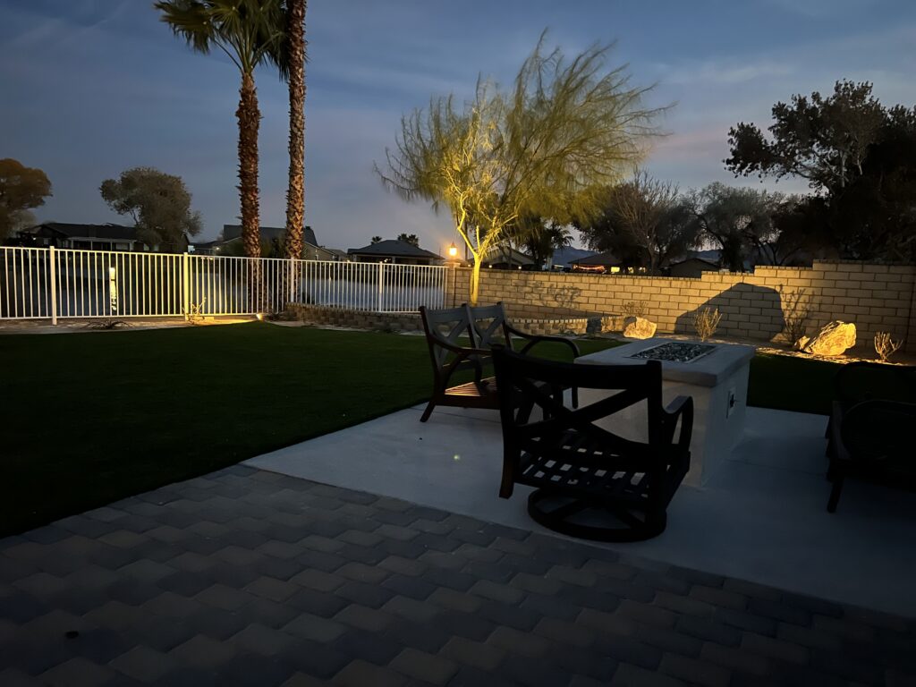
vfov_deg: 53.1
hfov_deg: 67.3
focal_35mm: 26
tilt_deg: -6.2
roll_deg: -2.3
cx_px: 458
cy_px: 344
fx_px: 688
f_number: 1.5
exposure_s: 1/20
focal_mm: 5.7
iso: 2500
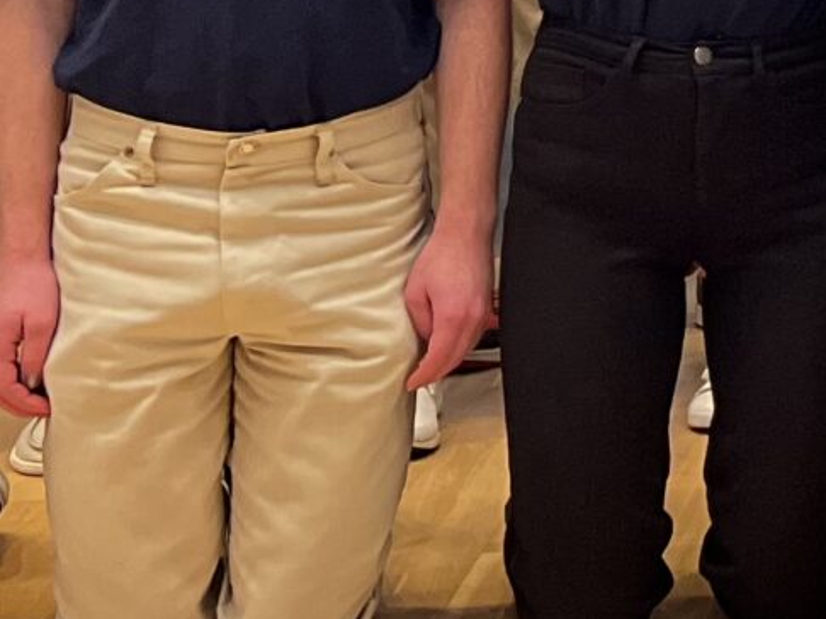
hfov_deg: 12.9
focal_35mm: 137
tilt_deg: +0.8
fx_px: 3267
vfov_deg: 10.3
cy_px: -406
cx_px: 1523
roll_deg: +0.8
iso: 160
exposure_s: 1/60
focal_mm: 5.7
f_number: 1.5
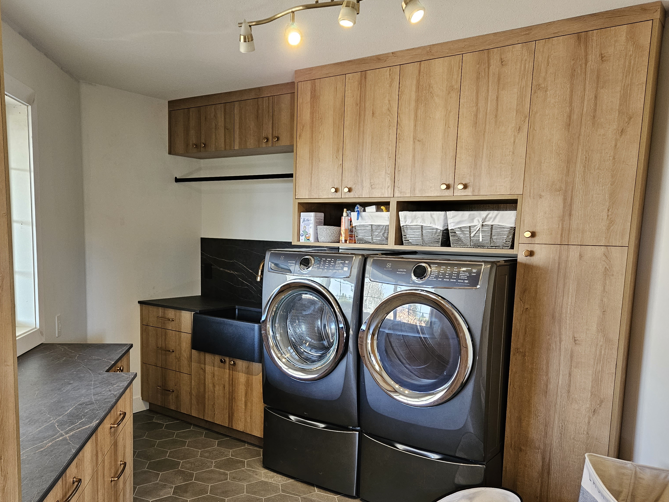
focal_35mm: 30
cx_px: 298
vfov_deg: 46.6
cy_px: 293
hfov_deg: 59.8
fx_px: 580
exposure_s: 1/120
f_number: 1.8
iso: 250
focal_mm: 5.4
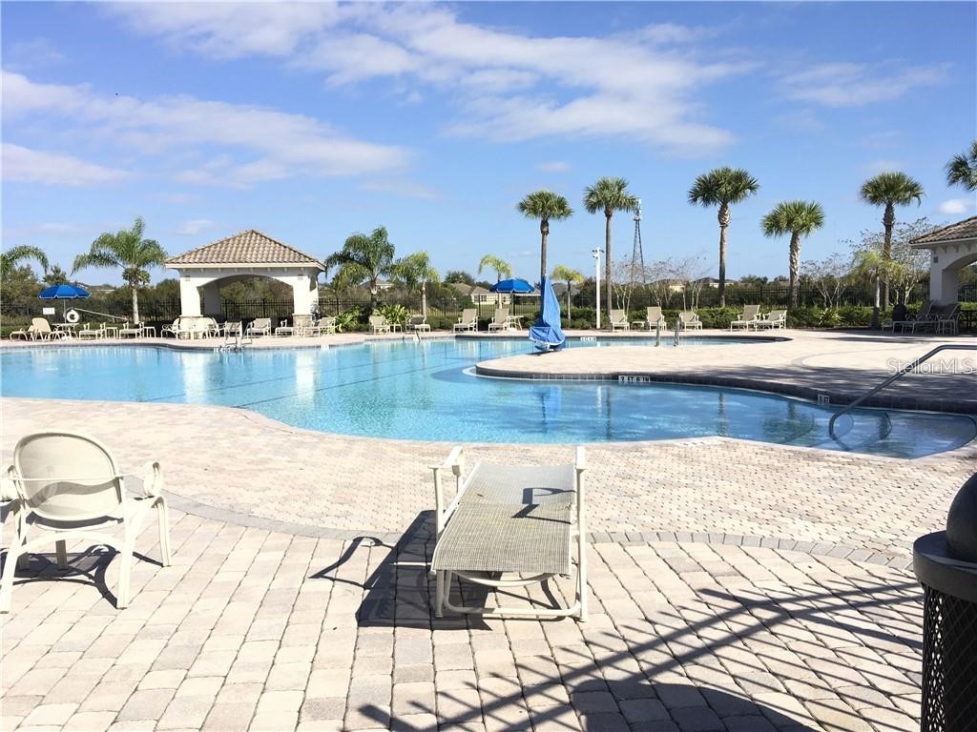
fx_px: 818
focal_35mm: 29
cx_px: 488
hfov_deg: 61.7
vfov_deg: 48.2
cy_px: 366
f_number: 2.2
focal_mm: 4.15
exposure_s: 1/1538
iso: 25
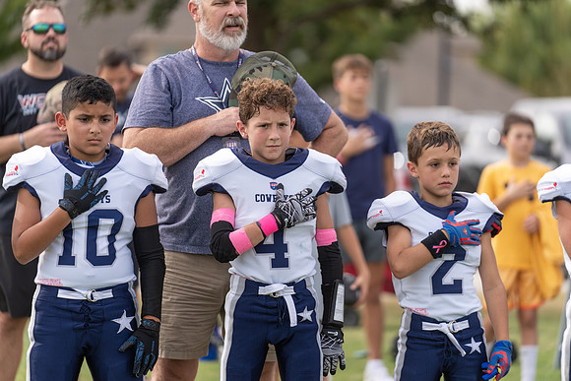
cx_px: 286
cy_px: 190
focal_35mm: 200
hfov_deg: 10.3
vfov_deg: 6.9
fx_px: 3173
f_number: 2.8
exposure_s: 1/1250
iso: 160
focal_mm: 200
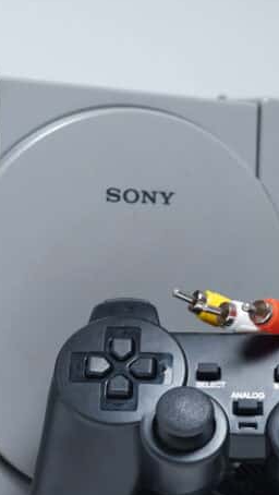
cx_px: 89
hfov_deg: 14.6
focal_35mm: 83
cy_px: 334
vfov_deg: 25.4
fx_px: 1090
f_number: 4
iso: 64
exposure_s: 1/6
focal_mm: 30
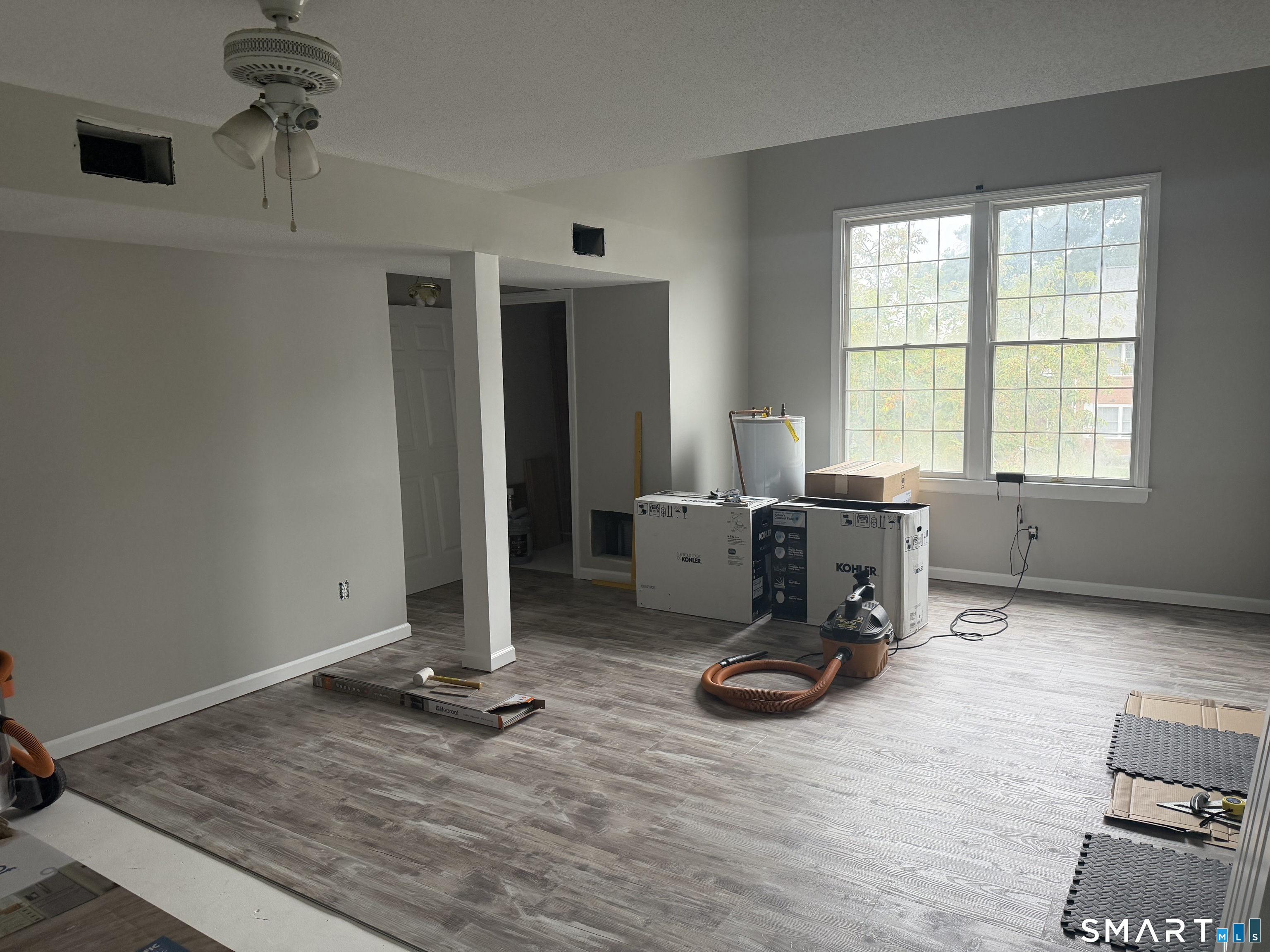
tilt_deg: -6.3
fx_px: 881
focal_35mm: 24
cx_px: 635
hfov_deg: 71.6
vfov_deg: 56.8
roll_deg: +1.3
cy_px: 476
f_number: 1.78
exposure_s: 1/108
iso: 200
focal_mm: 6.76
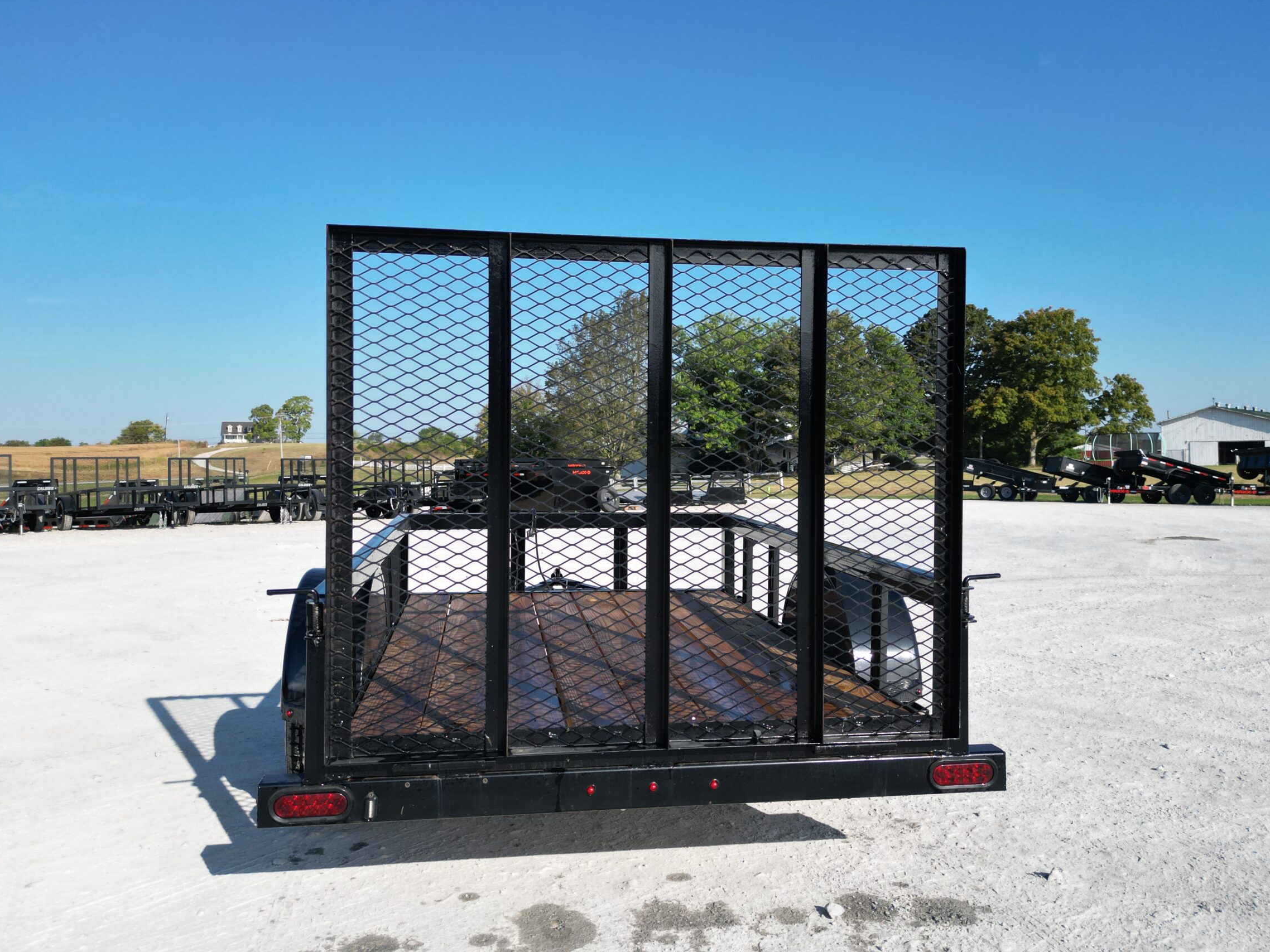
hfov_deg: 65.3
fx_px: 991
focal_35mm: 27
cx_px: 637
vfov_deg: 51.3
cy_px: 452
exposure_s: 1/2500
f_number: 1.7
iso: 100
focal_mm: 6.72
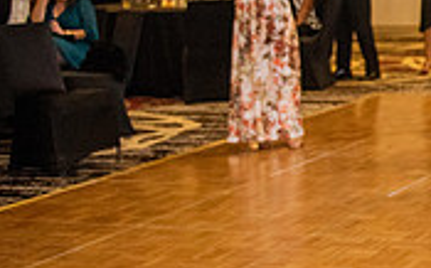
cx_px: 672
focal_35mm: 105
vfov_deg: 12.4
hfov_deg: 17.5
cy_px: 63
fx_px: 1232
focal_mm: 31
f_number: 2.8
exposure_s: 1/250
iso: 1600
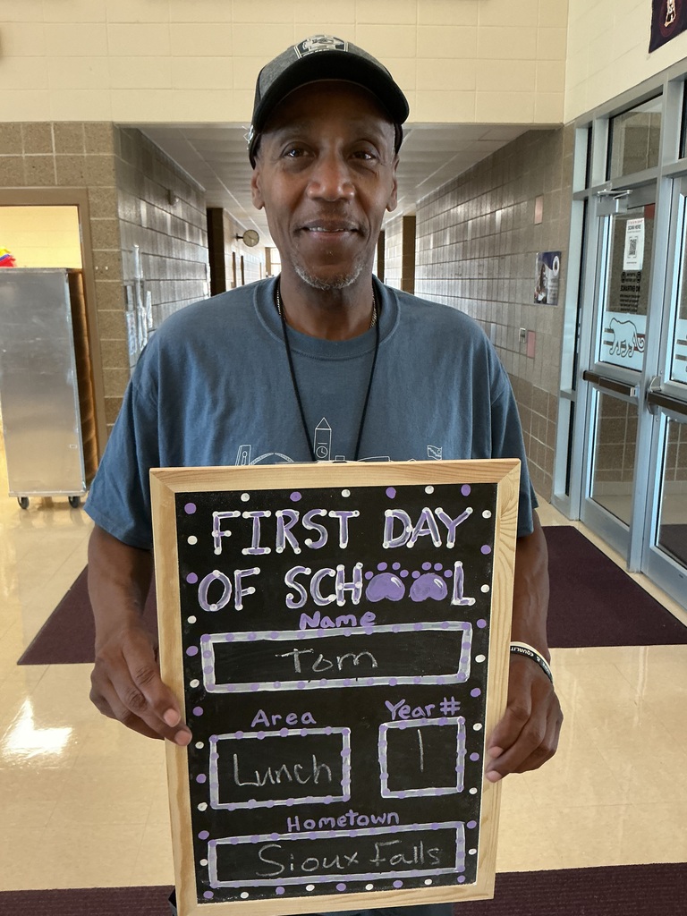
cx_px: 344
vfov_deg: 61.7
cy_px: 458
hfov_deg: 48.2
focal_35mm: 29
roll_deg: -0.1
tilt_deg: -13.2
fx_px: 767
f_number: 1.8
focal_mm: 3
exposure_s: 1/40
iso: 250
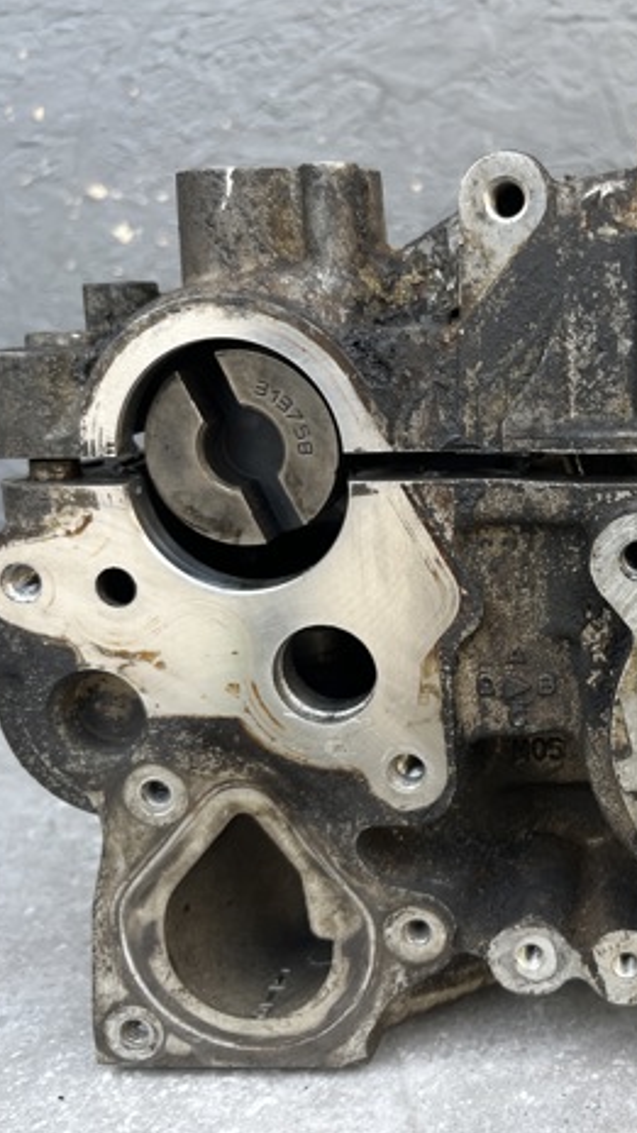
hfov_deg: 29.0
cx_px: 591
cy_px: 556
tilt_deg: -10.6
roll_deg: +1.2
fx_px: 1171
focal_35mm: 39
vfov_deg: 51.6
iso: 50
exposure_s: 1/121
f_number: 1.6
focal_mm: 5.1
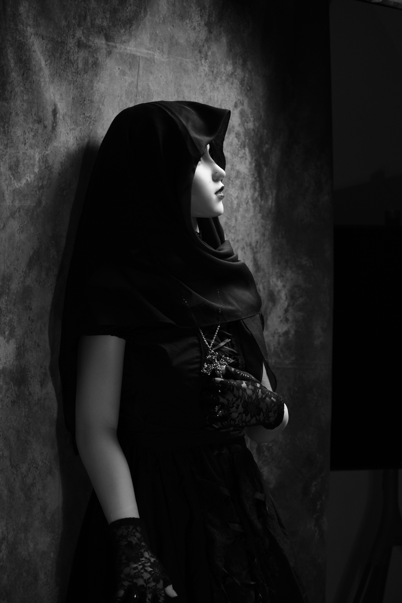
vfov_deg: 17.1
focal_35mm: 120
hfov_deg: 11.4
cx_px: 201
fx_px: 2010
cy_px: 302
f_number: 4
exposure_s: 1/60
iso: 800
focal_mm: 80
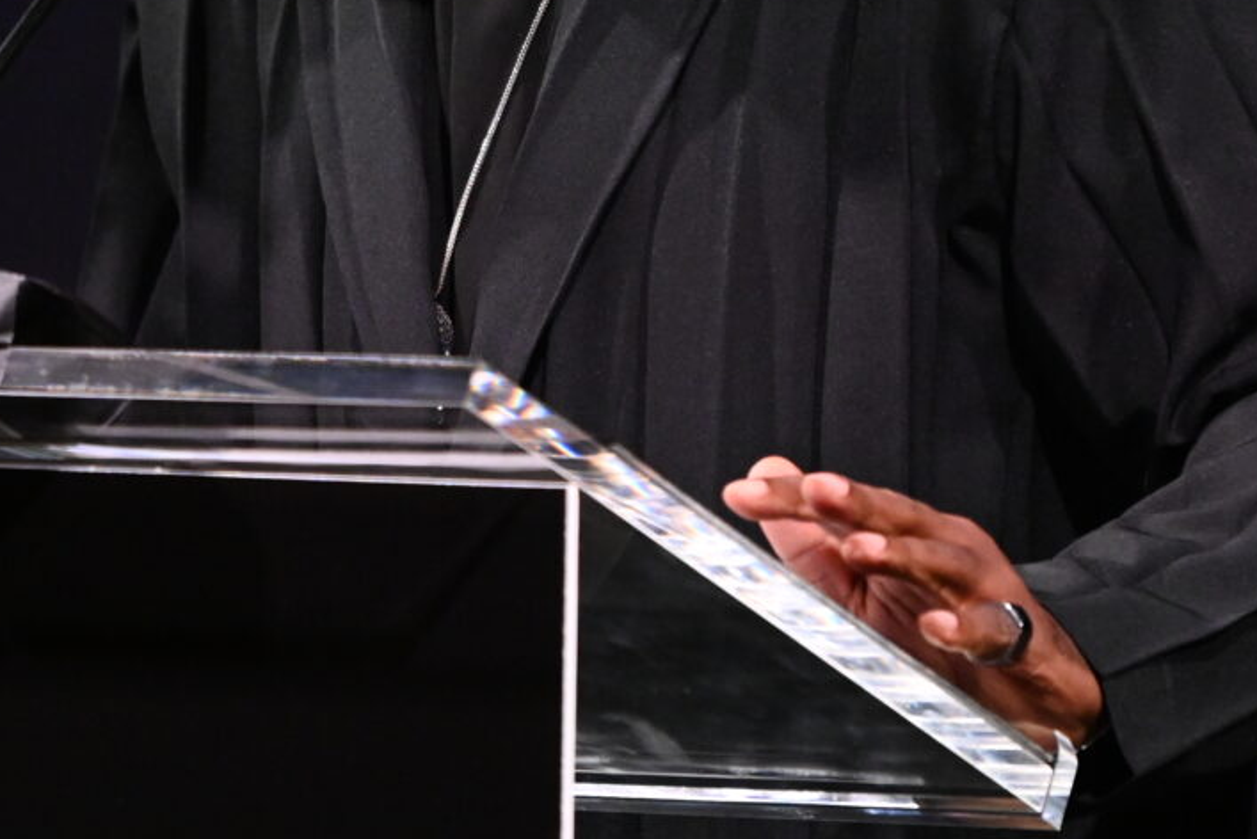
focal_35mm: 724
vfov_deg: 1.9
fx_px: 25289
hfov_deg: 2.8
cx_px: 341
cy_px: 196
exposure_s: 1/160
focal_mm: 200
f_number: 3.5
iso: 2000
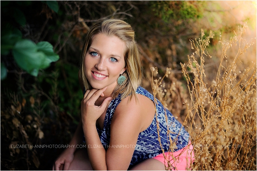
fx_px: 357
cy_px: 86
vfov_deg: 27.0
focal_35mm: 50
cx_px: 128
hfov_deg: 39.6
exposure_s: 1/800
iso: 400
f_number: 2.2
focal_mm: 50
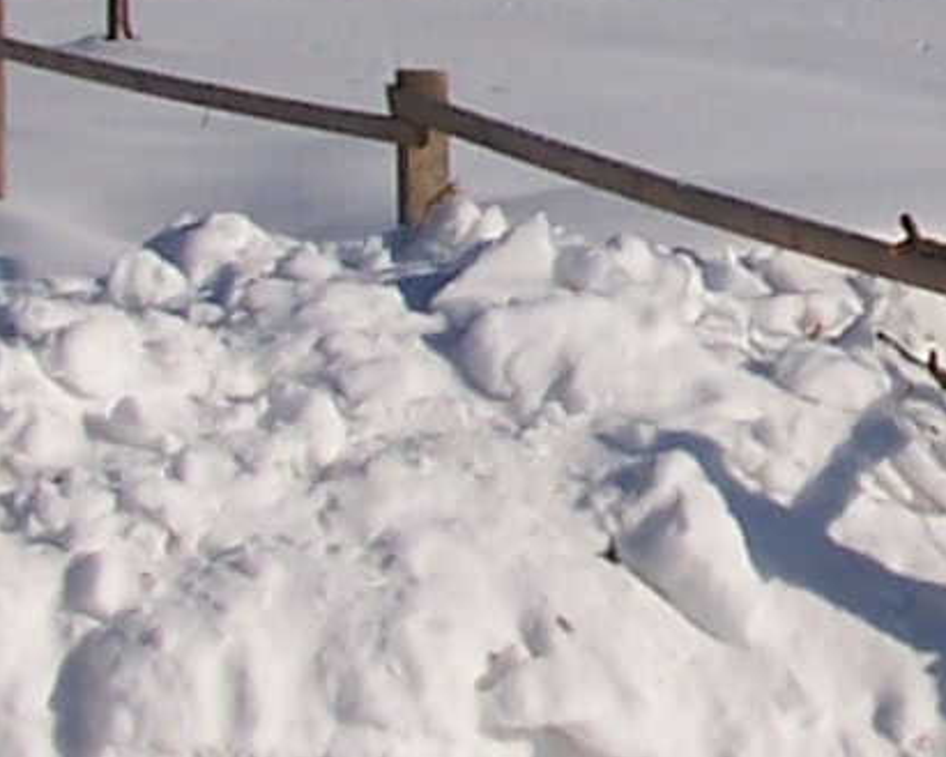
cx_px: 1321
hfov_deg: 9.1
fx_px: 5825
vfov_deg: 7.4
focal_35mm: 208
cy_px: 131
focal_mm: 6.3
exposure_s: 1/750
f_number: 5.6
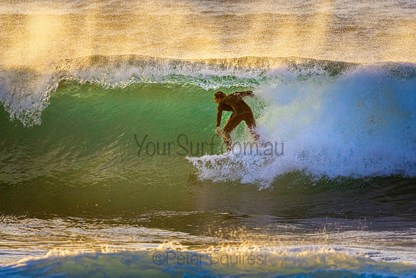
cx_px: 208
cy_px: 139
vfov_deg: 1.8
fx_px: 8668
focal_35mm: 750
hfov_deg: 2.7
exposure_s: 1/2000
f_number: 5.6
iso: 1250
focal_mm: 500
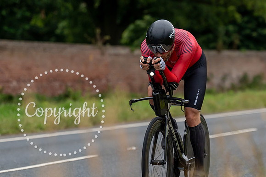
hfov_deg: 11.9
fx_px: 1272
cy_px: 52
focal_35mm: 172
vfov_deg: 8.0
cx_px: 148
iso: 1000
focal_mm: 122
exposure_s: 1/640
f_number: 3.2
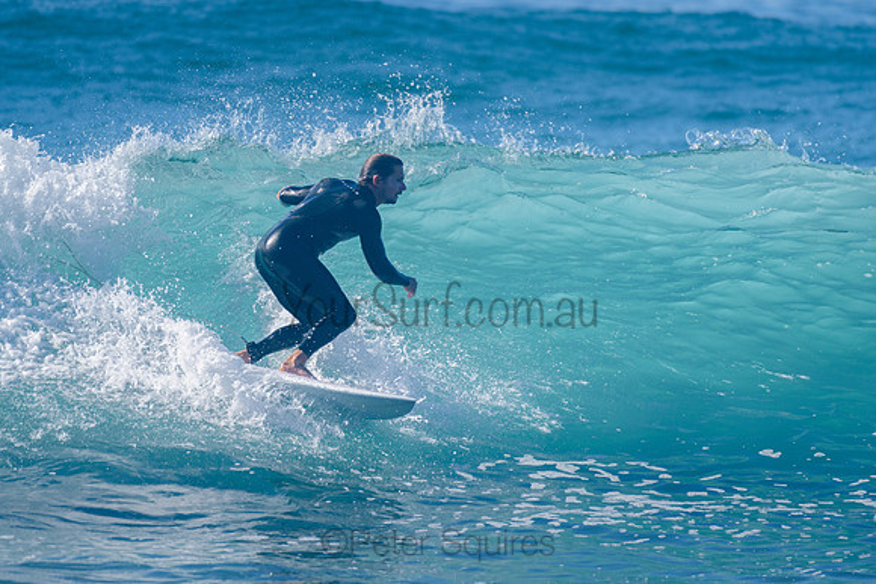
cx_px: 380
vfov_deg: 2.2
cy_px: 226
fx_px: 14914
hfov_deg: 3.4
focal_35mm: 613
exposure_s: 1/2000
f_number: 5.6
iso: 160
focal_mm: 500
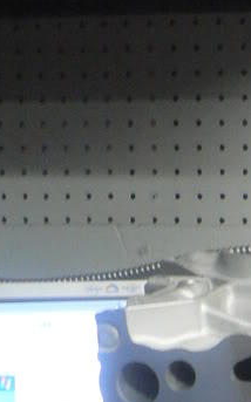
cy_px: 597
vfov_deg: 16.7
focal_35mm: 114
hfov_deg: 10.8
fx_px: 1249
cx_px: 436
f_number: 2.8
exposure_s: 1/13
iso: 200
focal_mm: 6
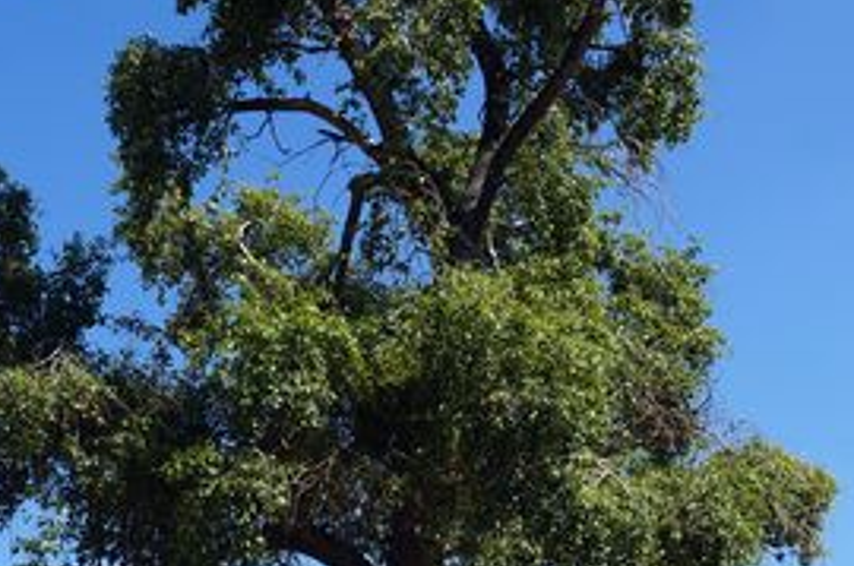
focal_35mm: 70
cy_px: 504
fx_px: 1658
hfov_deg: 28.8
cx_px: 323
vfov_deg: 19.1
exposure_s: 1/160
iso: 100
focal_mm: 18
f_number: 13
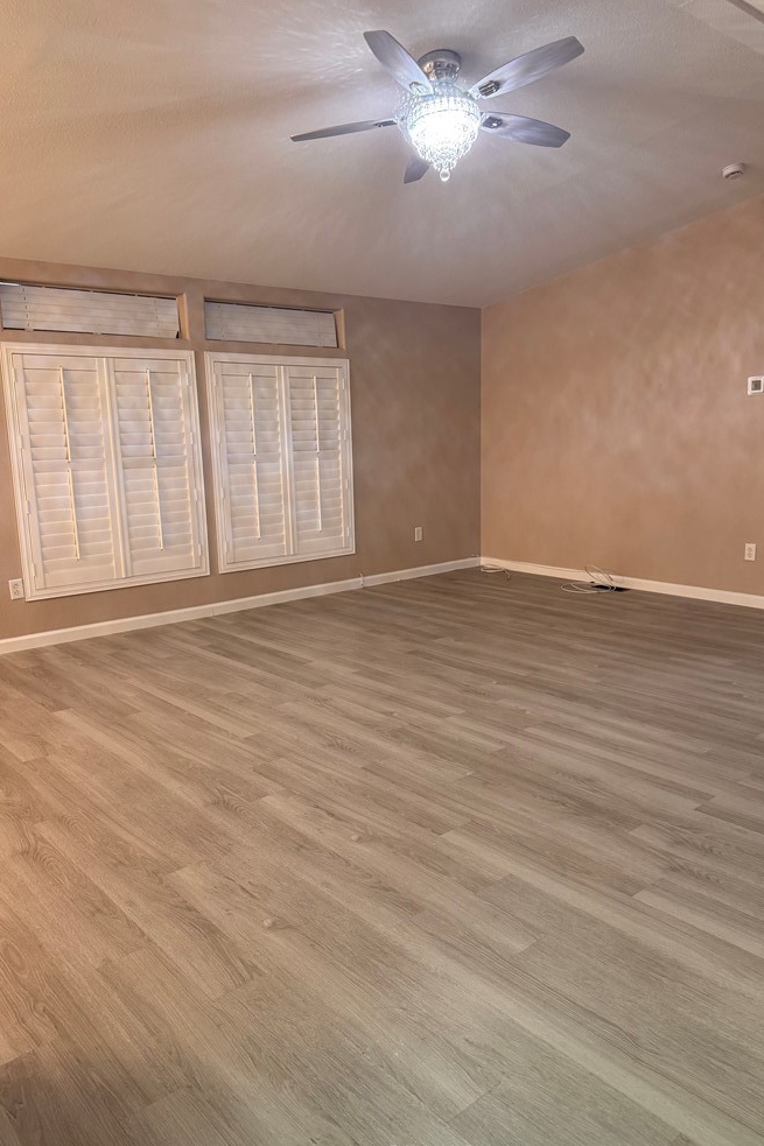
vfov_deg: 69.4
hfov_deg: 49.5
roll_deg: +1.7
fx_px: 828
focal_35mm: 26
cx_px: 418
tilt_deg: -9.9
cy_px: 576
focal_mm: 6.76
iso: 250
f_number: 1.78
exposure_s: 1/59
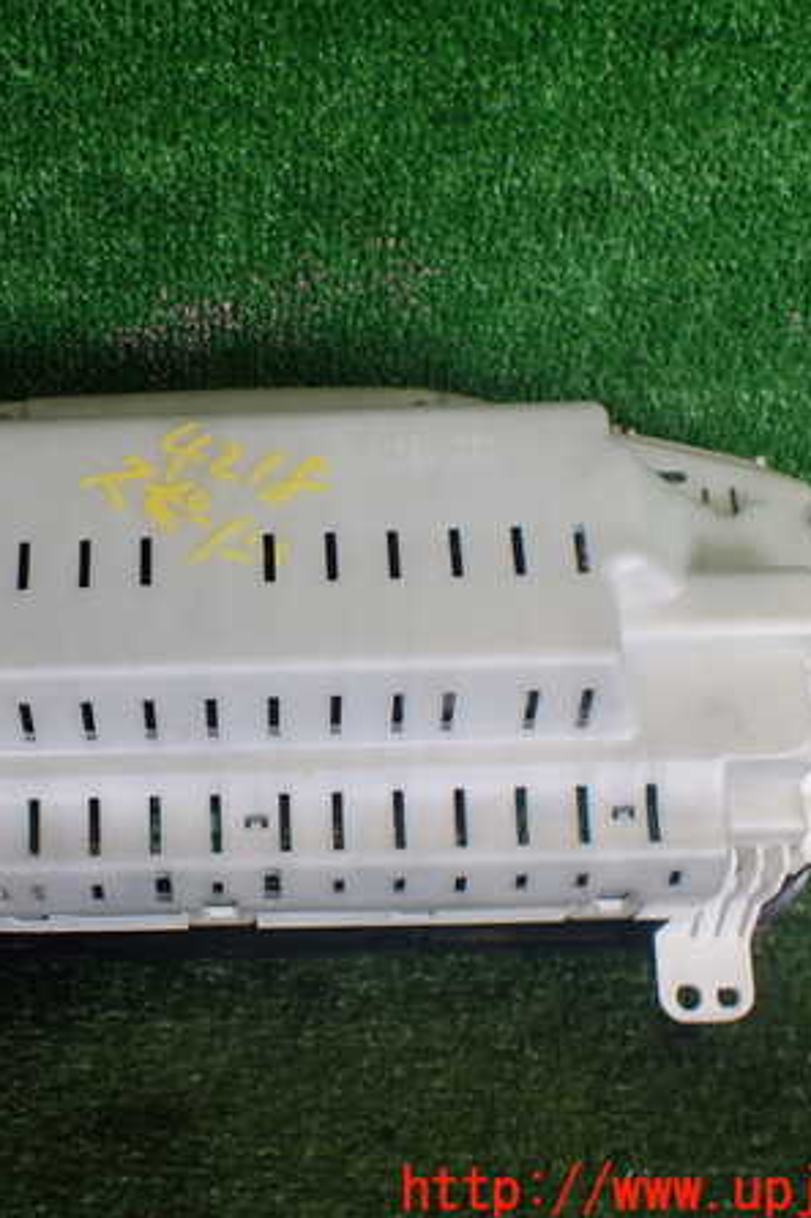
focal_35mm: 42
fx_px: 1420
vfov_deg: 46.4
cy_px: 612
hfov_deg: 31.3
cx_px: 199
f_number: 2.3
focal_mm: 5.4
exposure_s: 1/125
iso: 160
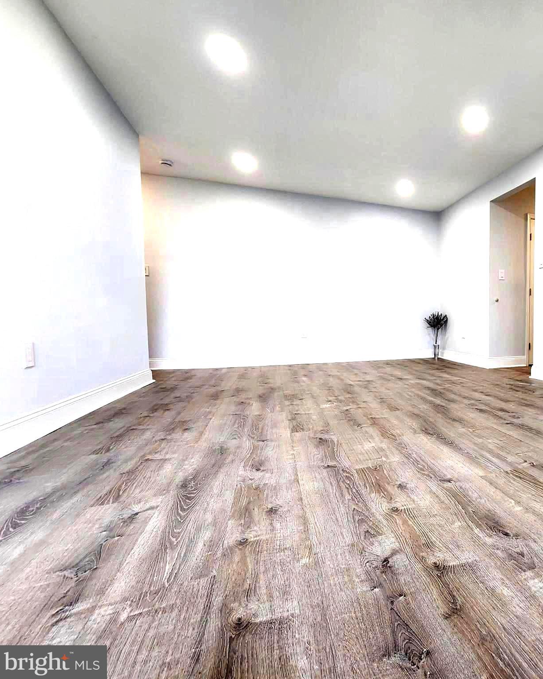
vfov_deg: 89.6
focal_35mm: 17
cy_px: 341
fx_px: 342
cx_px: 451
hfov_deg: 68.0
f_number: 2.2
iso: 250
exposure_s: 1/60
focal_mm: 2.2
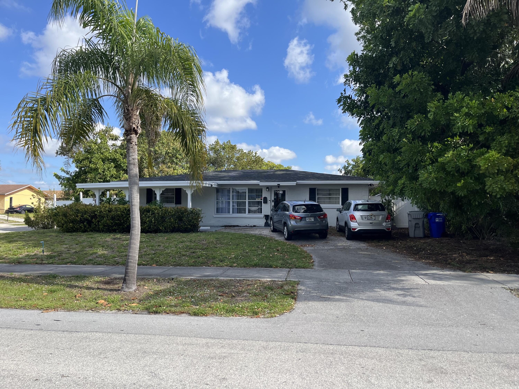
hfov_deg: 67.3
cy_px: 194
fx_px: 390
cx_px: 260
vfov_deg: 53.1
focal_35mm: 26
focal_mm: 5.1
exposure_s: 1/2137
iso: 50
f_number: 1.6
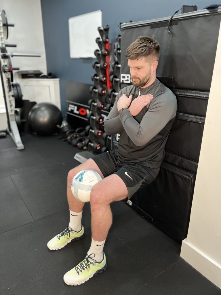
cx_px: 110
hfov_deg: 53.1
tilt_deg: -21.2
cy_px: 148
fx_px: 221
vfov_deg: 67.3
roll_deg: +1.4
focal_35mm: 26
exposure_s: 1/50
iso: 100
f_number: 1.6
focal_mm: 5.1
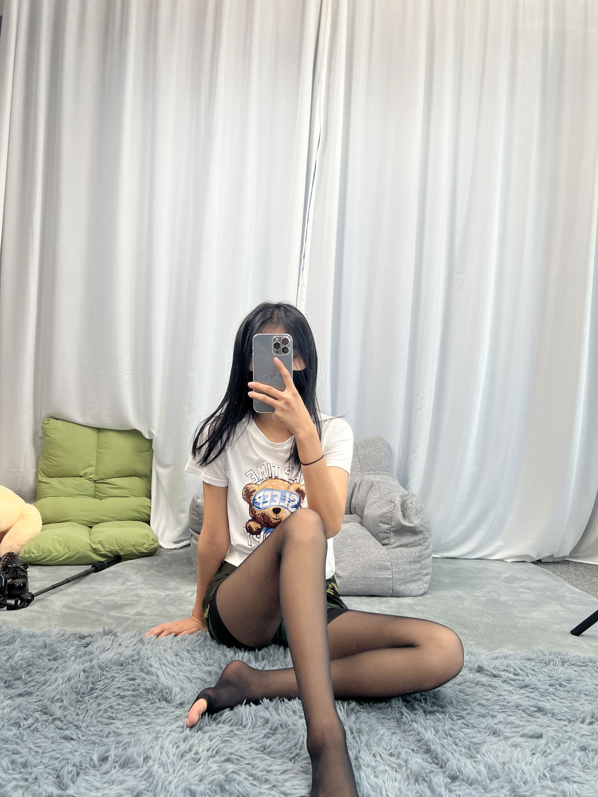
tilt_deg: -10.4
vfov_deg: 67.3
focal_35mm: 26
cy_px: 398
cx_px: 299
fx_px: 599
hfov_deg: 53.1
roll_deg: -3.8
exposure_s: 1/100
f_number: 1.5
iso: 50
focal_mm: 5.7
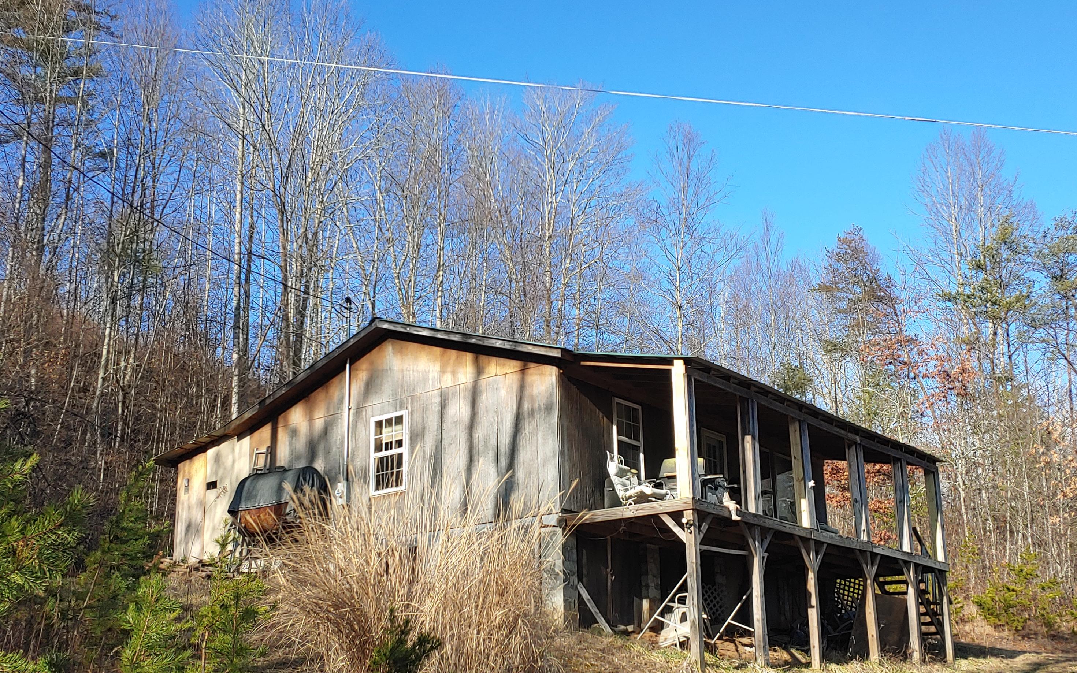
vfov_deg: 31.9
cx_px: 538
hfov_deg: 49.3
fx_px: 1174
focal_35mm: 40
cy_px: 393
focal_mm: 4.23
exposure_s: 1/1515
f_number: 1.5
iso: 50
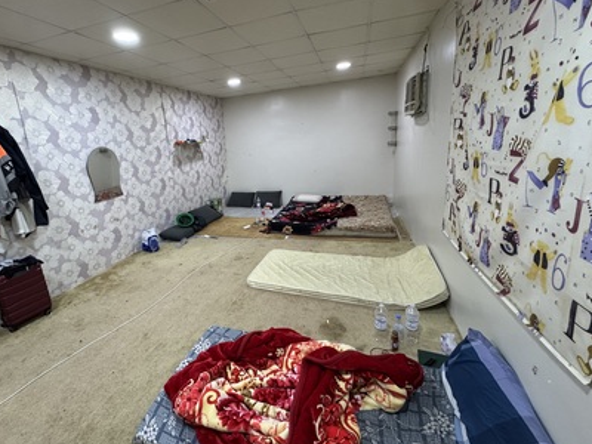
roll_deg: +4.7
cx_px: 257
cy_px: 199
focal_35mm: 16
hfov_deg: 94.0
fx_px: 274
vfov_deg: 77.9
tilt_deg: -12.4
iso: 400
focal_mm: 2.22
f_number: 2.2
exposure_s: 1/60
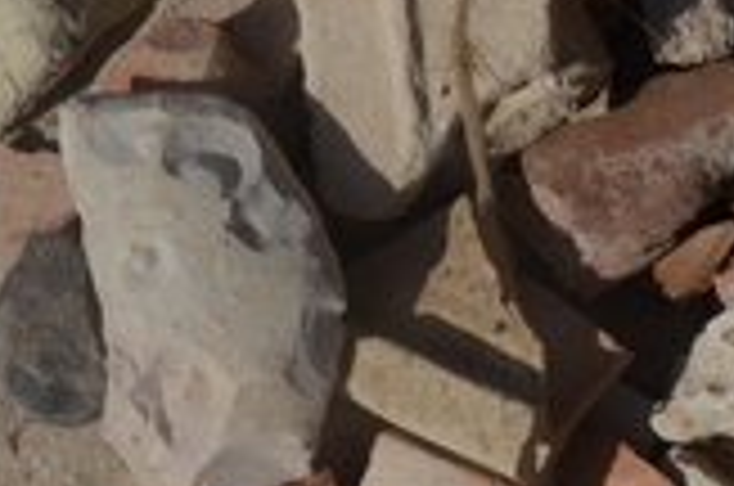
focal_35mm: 141
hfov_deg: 14.5
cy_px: 263
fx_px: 2876
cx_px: 545
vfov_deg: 9.7
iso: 1000
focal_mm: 35
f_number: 18
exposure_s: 1/1250
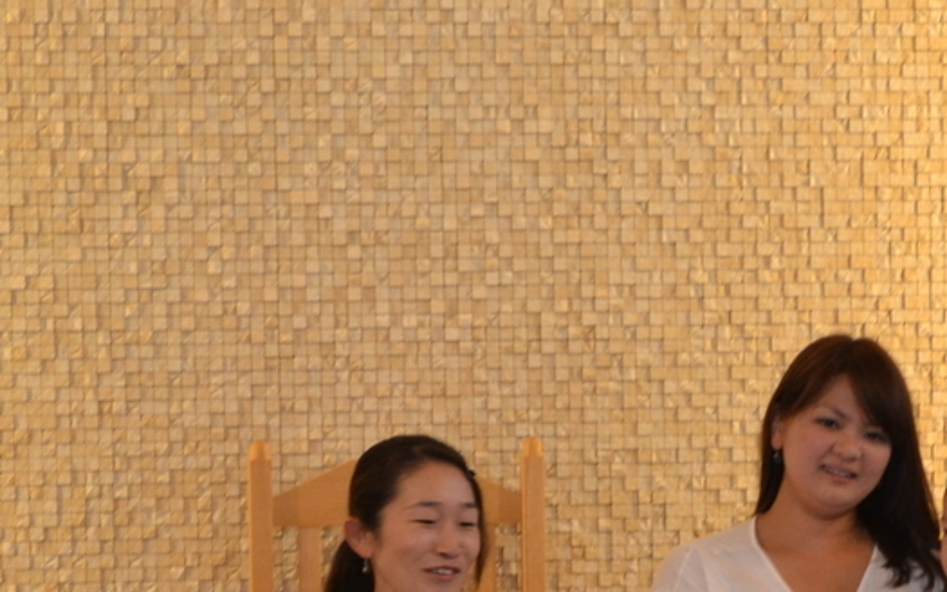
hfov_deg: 10.9
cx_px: 713
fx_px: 4959
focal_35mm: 192
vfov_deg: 6.8
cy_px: 513
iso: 1000
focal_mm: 55
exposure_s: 1/60
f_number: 5.6
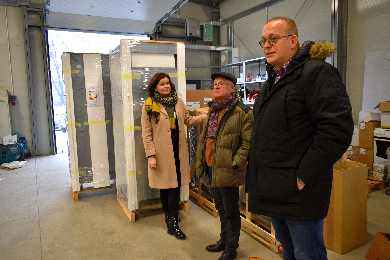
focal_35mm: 27
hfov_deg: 67.4
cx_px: 195
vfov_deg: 47.9
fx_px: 292
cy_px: 130
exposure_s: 1/60
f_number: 4
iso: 720
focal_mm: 18
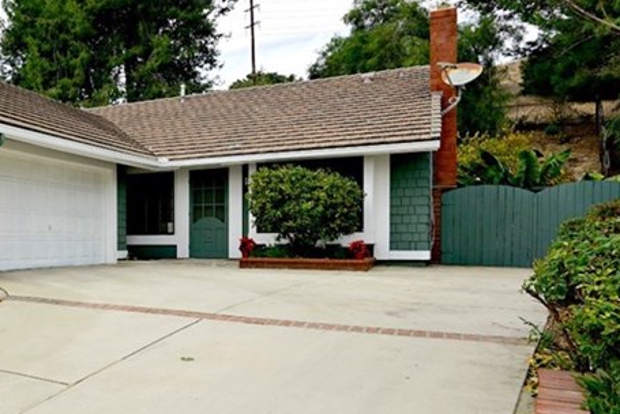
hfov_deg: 44.7
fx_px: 620
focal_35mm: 36
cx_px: -7
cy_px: 246
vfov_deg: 36.8
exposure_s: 1/100
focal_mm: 16
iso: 100
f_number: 10
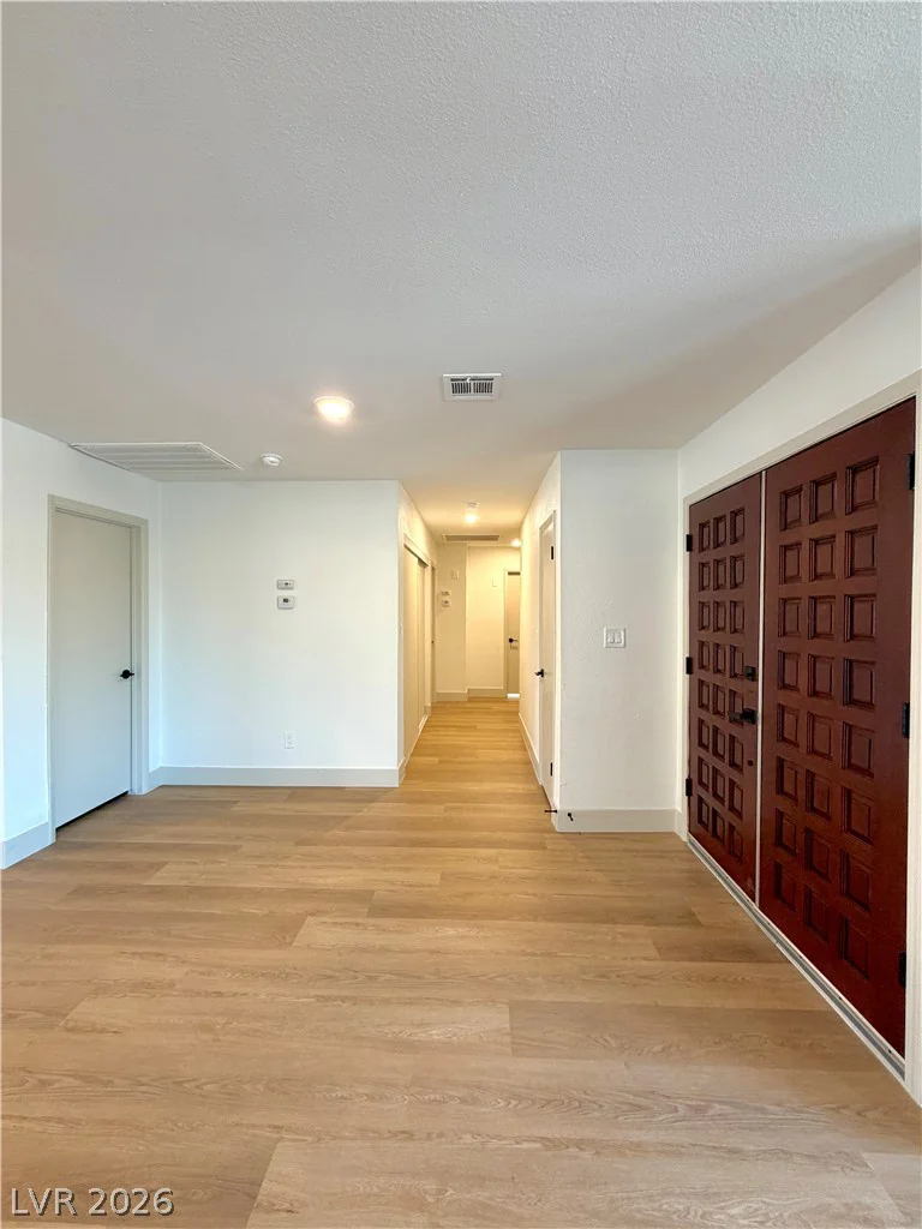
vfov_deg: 102.1
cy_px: 614
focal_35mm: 14
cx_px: 461
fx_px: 497
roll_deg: +0.3
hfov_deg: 85.7
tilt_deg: +0.5
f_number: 2.2
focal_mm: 2.22
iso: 200
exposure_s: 1/60
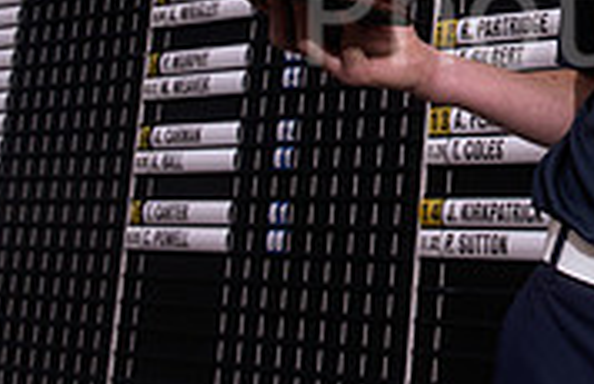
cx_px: 685
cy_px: -188
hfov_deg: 18.0
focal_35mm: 110
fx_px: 1798
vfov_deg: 11.7
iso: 800
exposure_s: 1/160
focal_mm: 32
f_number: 9
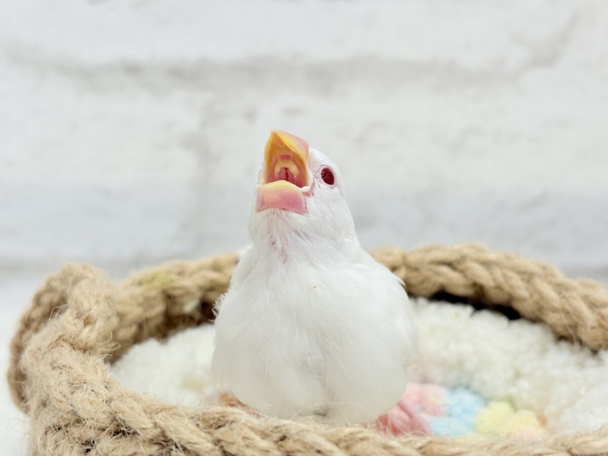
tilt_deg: -9.0
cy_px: 228
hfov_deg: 36.8
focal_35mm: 52
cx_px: 304
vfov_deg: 28.0
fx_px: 913
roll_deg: -0.3
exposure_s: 1/100
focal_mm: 5.96
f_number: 1.6
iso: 64
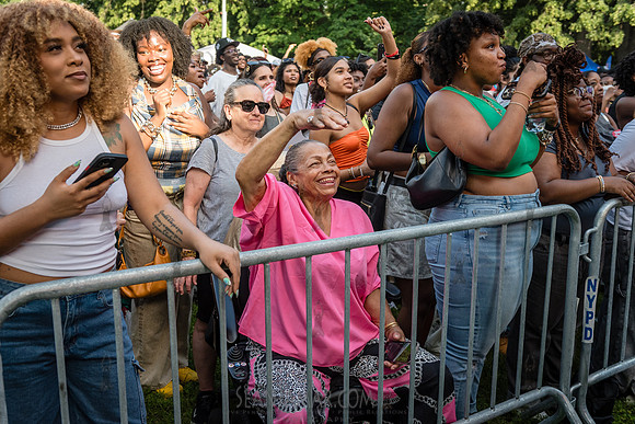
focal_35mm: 37
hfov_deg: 52.1
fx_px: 650
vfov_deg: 36.1
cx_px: 313
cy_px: 212
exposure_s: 1/1250
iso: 1000
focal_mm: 36
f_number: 4
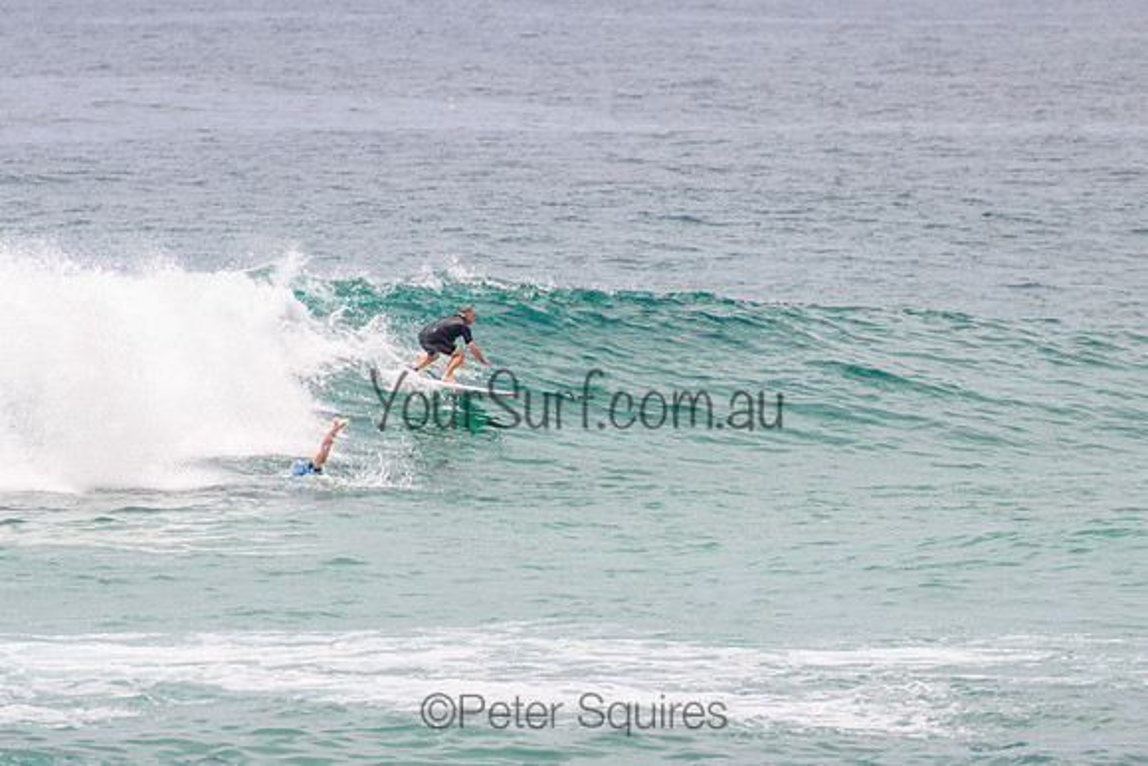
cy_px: 288
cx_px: 606
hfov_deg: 3.7
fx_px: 17553
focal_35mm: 550
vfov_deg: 2.5
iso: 180
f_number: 5.6
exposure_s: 1/2000
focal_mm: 400
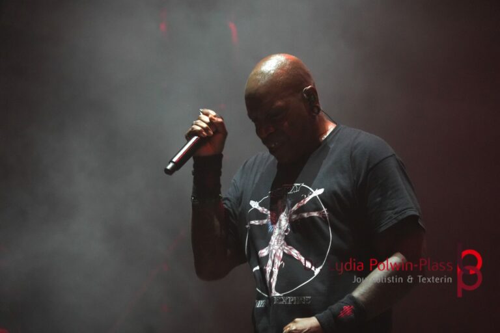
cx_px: 250
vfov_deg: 6.1
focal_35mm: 225
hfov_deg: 9.1
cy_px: 166
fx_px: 3125
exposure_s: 1/250
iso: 5000
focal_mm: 150
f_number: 5.6
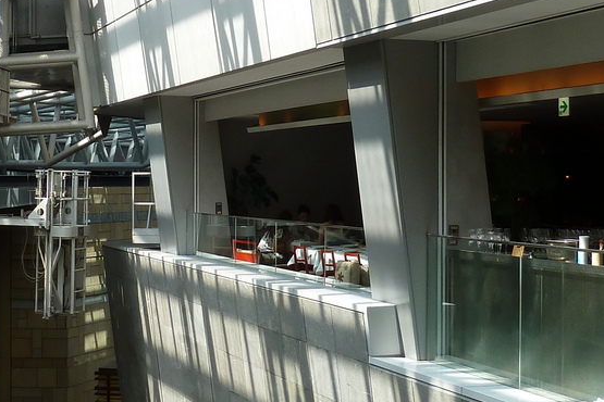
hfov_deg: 26.8
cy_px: 185
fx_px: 1258
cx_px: 198
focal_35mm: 75
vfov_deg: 18.2
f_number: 3.3
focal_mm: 4.1
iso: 80
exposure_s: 1/100
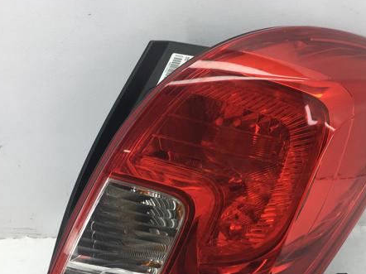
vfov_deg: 33.9
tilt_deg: -20.0
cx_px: 229
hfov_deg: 44.5
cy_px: 193
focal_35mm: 42
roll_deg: +2.3
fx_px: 444
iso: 25
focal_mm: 4.15
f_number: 2.2
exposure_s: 1/100
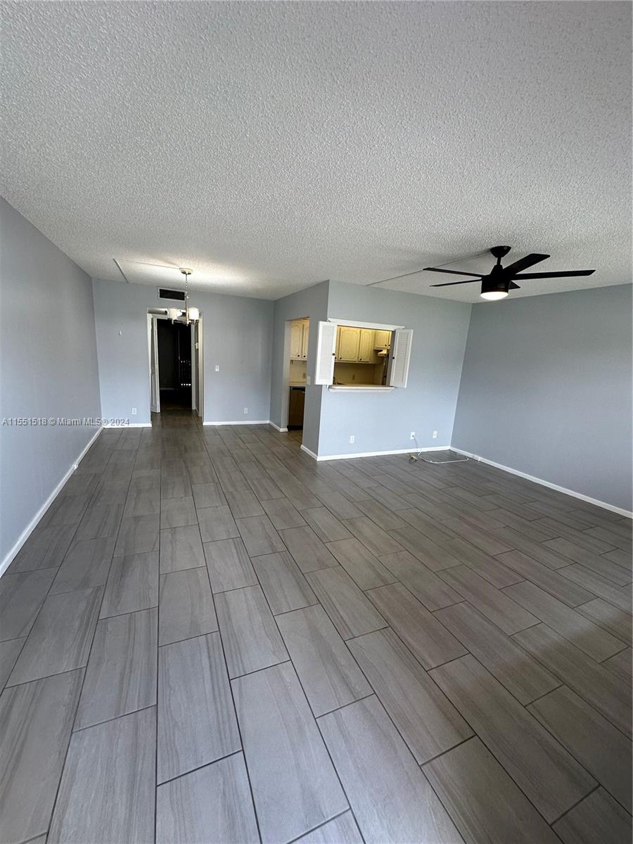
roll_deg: -3.9
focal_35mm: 14
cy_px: 422
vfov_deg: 102.1
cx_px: 316
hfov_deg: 85.7
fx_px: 341
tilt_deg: -10.6
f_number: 2.2
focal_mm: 2.22
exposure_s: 1/120
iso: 125
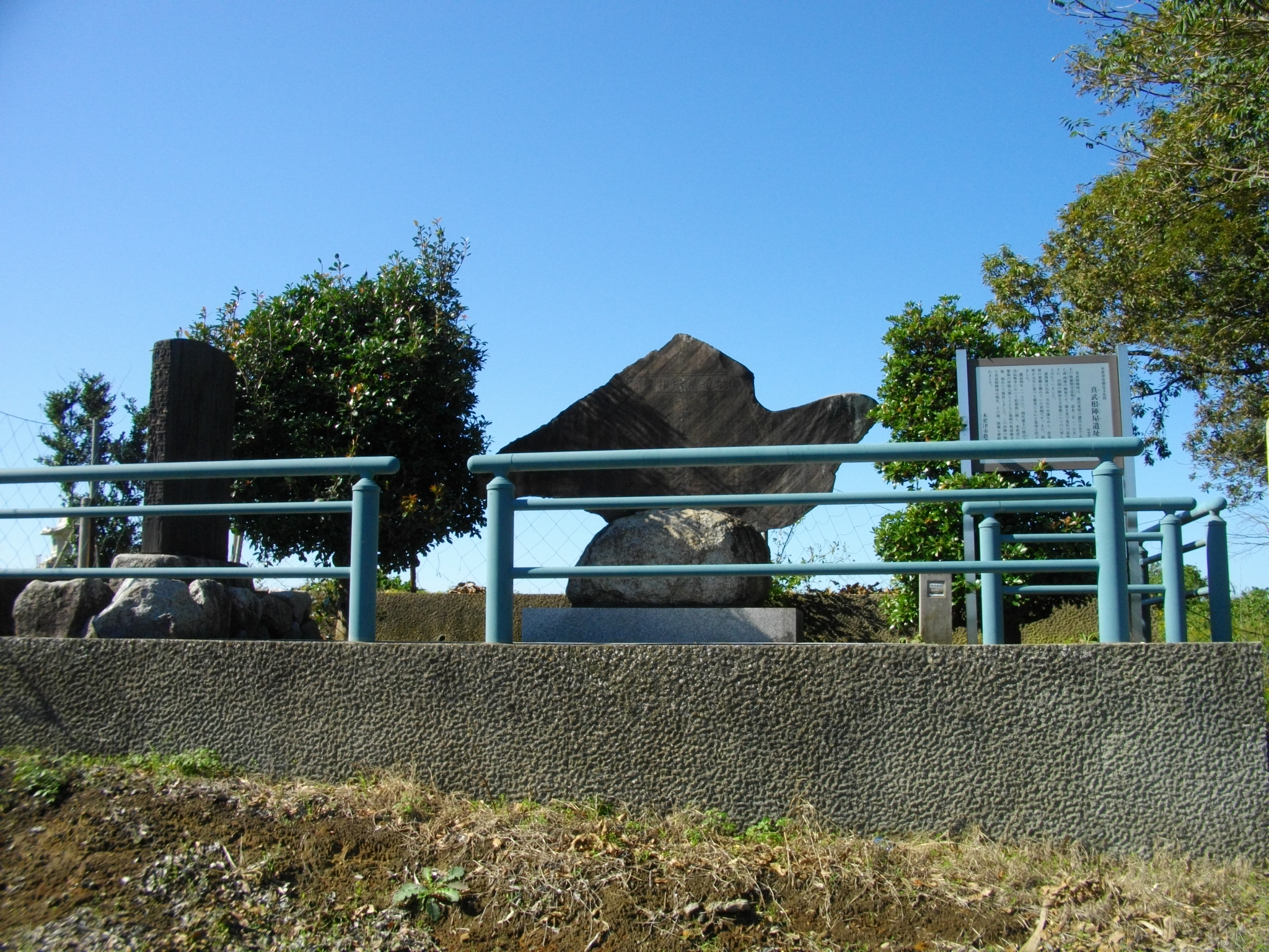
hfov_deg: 56.8
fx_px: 1173
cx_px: 634
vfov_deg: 44.2
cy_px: 476
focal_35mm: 32
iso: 100
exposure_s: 1/320
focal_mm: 5.7
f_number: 5.5
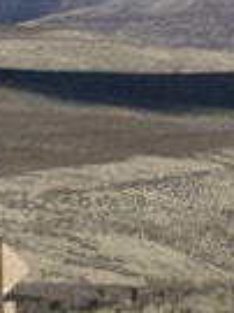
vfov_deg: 2.5
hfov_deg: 1.8
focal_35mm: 799
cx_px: -517
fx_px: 7213
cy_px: -154
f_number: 7.1
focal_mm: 25.7
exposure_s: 1/1600
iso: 250
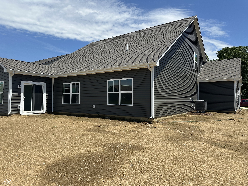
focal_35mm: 24
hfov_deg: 71.6
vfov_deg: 56.8
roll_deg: -0.3
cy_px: 93
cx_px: 124
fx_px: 172
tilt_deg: +2.8
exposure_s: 1/5000
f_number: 1.78
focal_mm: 6.86
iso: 80
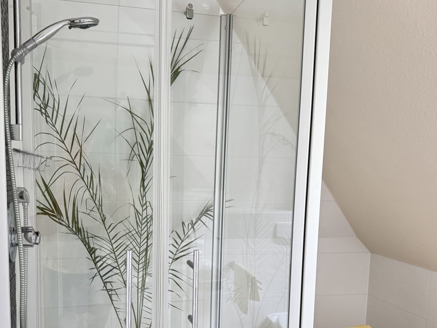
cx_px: 180
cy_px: 220
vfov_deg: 42.3
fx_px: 417
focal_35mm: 33
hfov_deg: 55.0
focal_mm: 6.76
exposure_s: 1/25
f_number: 1.78
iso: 800
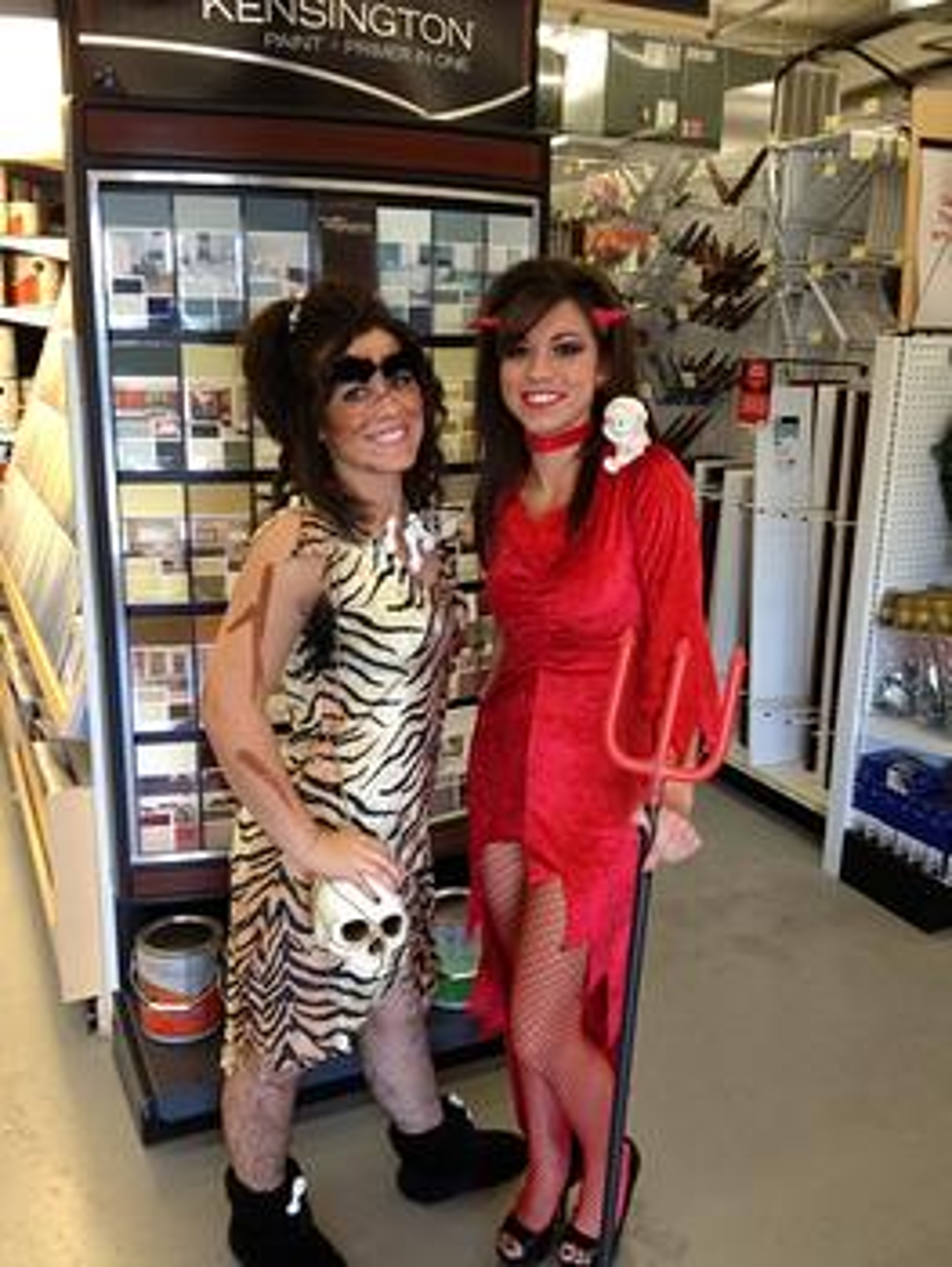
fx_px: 1282
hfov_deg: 40.7
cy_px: 634
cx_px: 476
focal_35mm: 35
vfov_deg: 52.6
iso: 50
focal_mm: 4.28
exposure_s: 1/24
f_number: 2.4
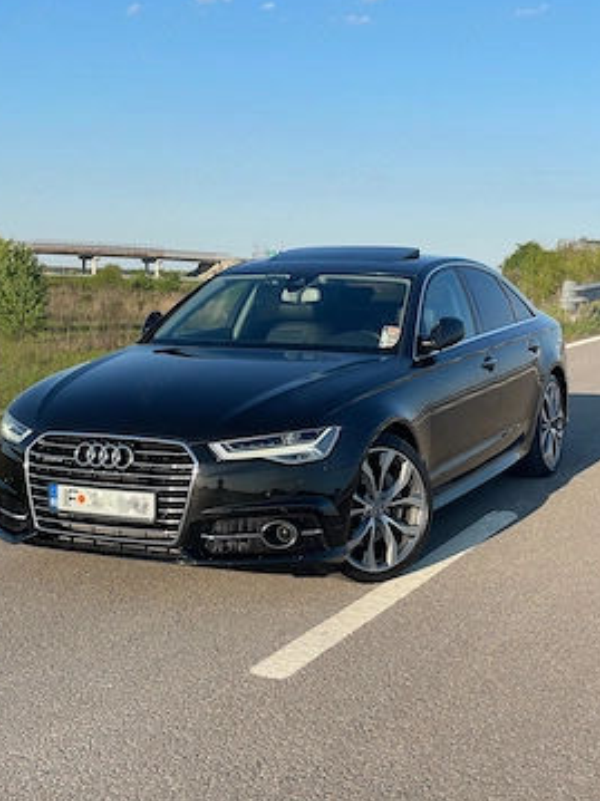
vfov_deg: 33.2
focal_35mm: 58
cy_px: 382
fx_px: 1341
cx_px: 283
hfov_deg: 25.2
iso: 25
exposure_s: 1/1065
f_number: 2
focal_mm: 6
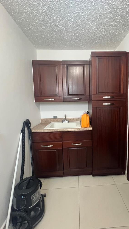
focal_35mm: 17
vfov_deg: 95.9
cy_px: 114
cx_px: 84
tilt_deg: -6.6
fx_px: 103
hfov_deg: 62.6
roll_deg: +0.3
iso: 500
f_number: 1.8
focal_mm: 1.57
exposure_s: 1/60
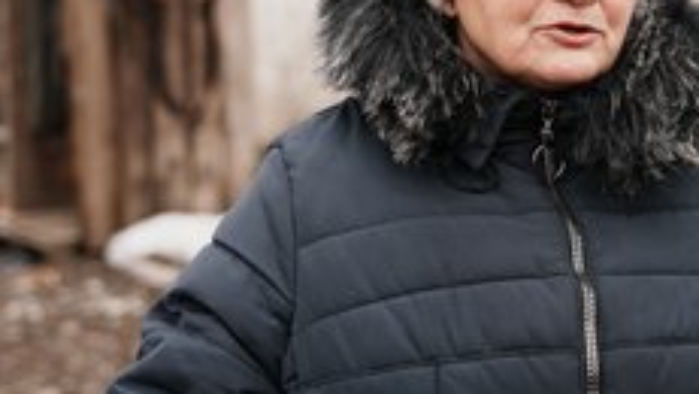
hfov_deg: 23.7
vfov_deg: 13.6
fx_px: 1650
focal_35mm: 89
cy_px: 135
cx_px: 505
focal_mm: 49
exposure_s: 1/250
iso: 125
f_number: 2.8
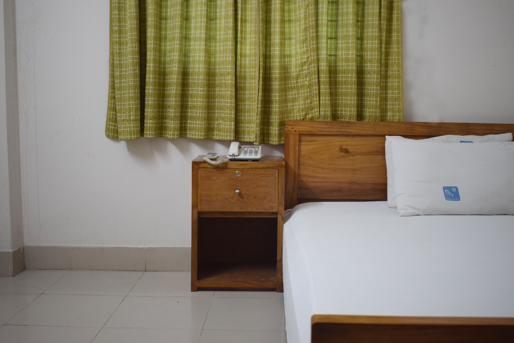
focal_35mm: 40
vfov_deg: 33.0
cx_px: 257
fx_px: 578
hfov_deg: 47.9
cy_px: 172
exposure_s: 1/60
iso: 1800
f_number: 4
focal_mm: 27
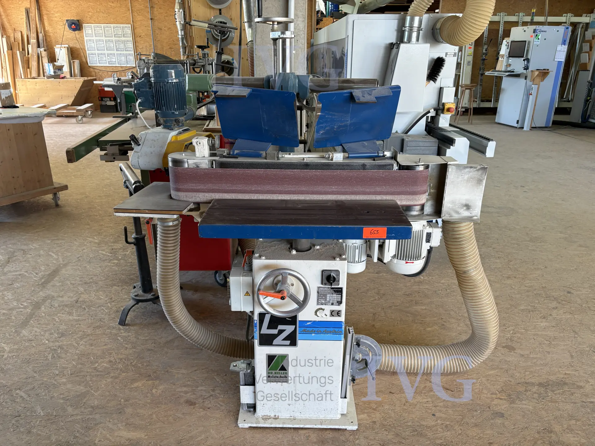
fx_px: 447
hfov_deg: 67.3
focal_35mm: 26
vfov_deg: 53.1
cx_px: 298
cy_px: 223
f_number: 1.6
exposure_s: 1/94
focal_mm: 5.96
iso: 125
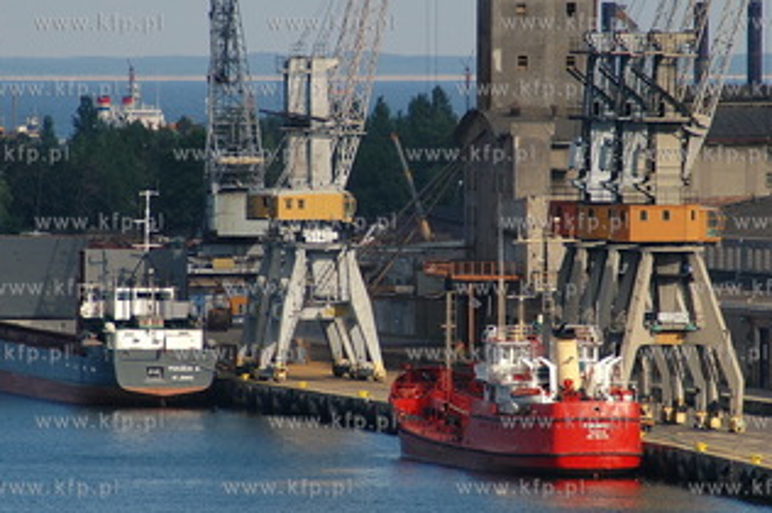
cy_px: 254
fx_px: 12210
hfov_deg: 3.6
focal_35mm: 570
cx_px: 418
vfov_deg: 2.4
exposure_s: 1/500
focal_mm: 300
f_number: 8
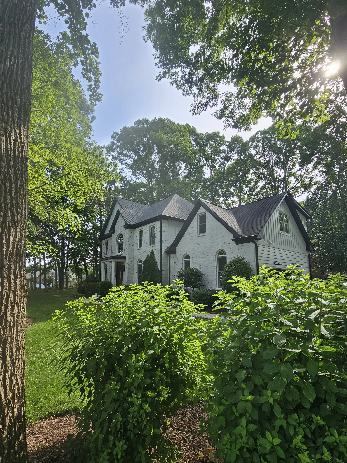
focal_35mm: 15
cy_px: 252
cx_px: 169
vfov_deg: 97.9
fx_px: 200
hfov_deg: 81.7
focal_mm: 2.2
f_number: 2.2
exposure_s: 1/670
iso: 50
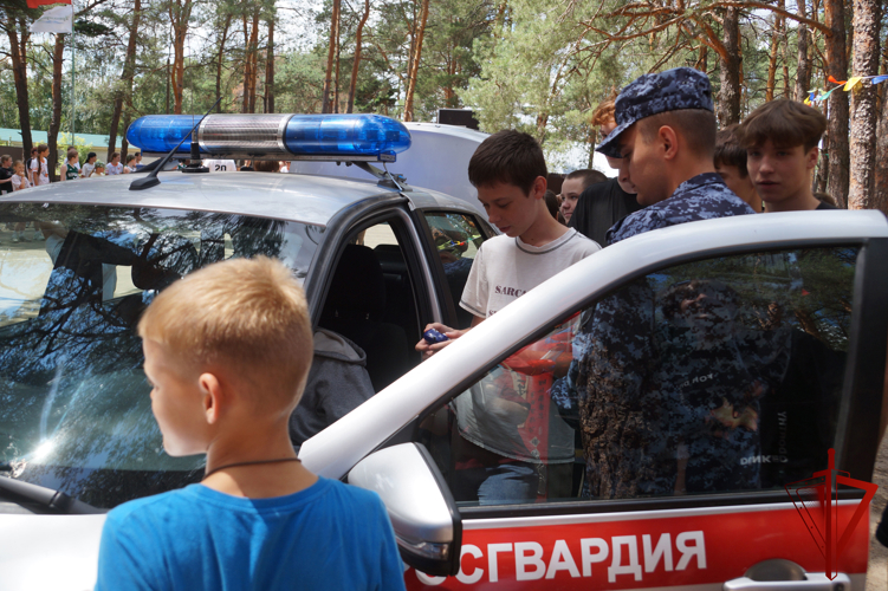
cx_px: 444
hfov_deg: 62.0
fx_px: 740
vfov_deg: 43.6
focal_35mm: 30
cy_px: 296
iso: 100
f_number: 5
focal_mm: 20
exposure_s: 1/250
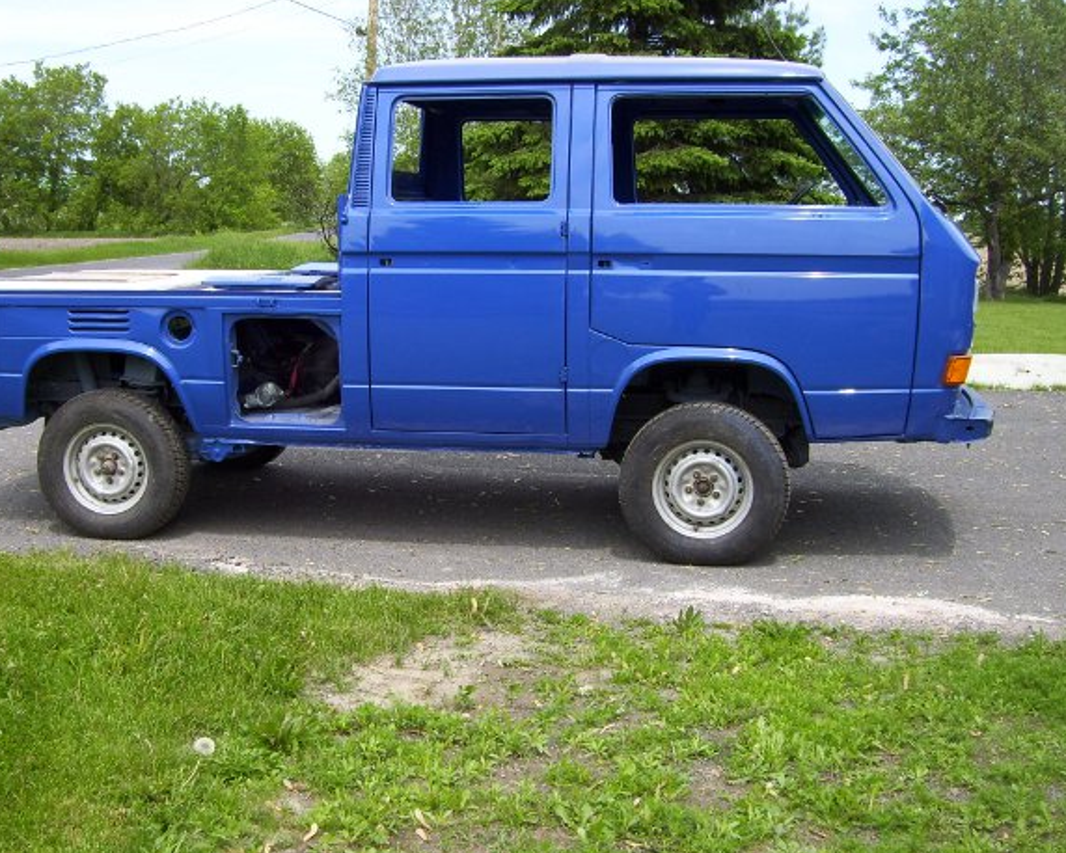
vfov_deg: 34.9
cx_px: 421
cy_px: 414
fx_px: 1357
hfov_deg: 42.7
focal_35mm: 43
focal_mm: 6
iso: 80
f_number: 4.8
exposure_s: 1/200
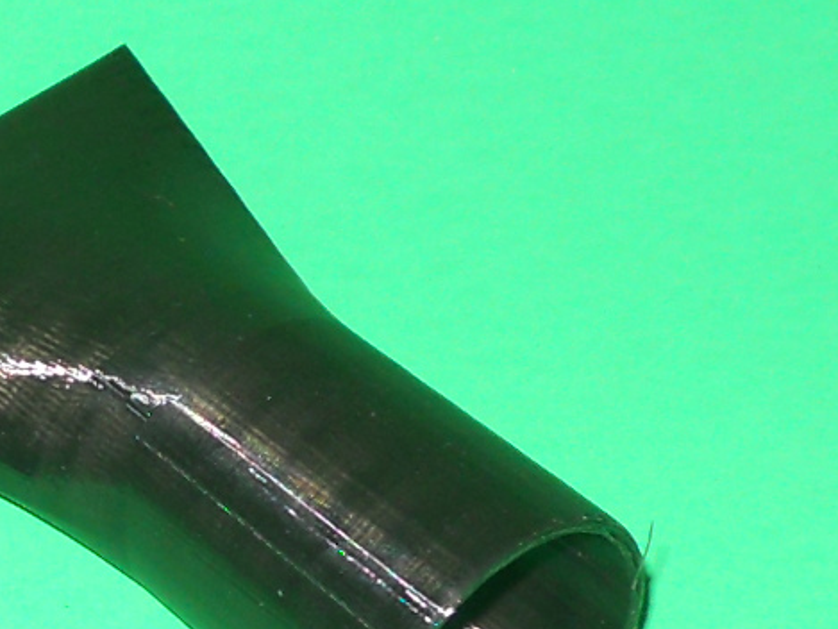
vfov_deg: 19.5
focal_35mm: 75
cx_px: -222
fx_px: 1816
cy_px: 463
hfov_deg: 23.3
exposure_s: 1/25
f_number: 2.7
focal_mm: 5
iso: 80
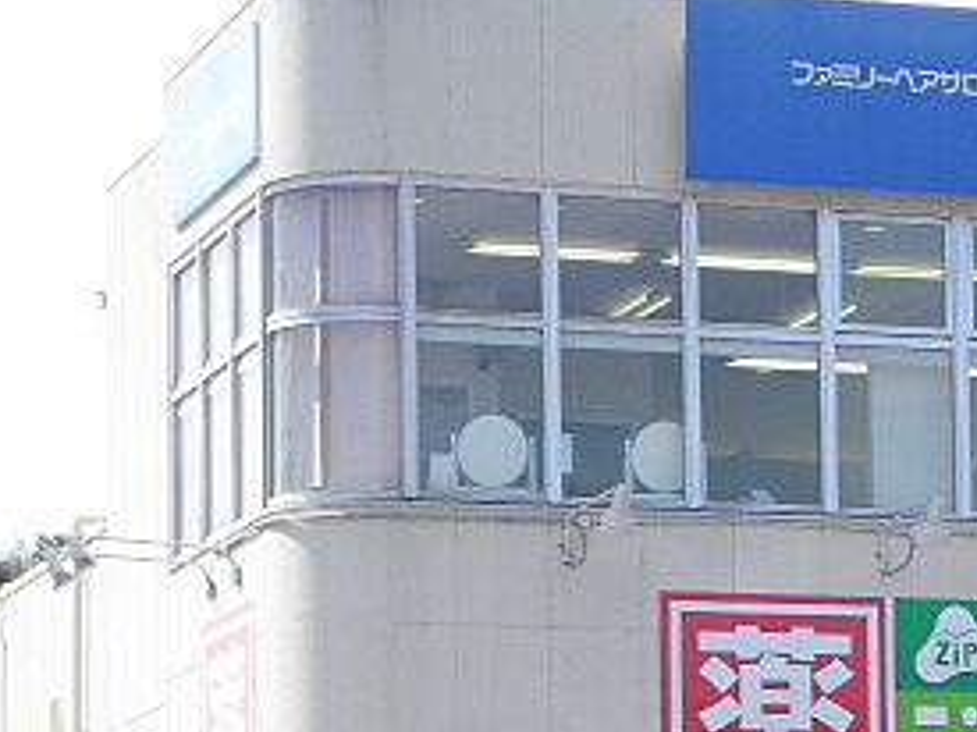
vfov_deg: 8.7
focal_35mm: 170
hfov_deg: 11.6
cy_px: 679
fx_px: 4796
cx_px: 870
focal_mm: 13
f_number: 4.4
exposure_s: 1/320
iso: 64
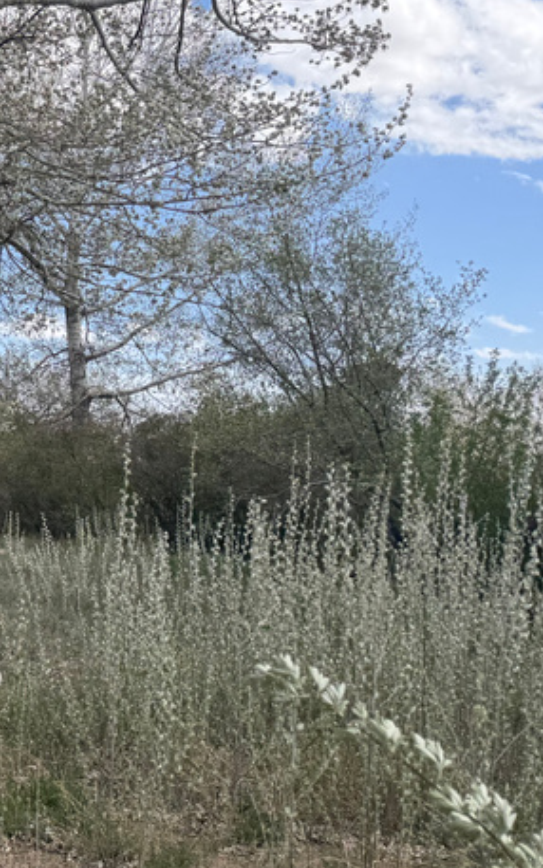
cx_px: -349
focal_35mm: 57
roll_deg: +0.0
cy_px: 471
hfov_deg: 19.0
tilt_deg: -0.2
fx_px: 1348
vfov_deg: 35.6
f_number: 1.78
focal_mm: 6.76
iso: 100
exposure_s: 1/3021
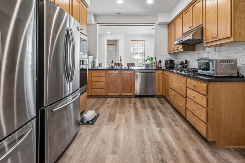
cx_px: 133
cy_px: 65
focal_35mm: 19
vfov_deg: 63.9
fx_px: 129
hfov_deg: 86.6
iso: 100
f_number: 13
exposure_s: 1/1.25
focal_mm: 14.8
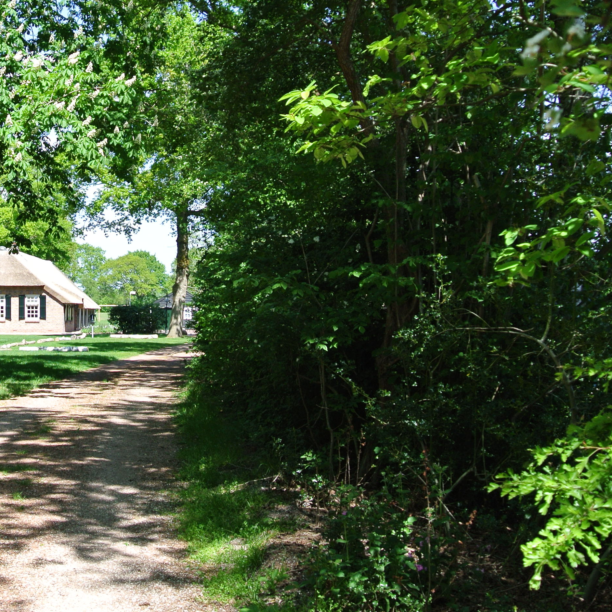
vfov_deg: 30.5
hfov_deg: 29.5
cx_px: 80
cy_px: 276
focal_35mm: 56
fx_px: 1120
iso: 100
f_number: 4
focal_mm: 12.2
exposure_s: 1/250
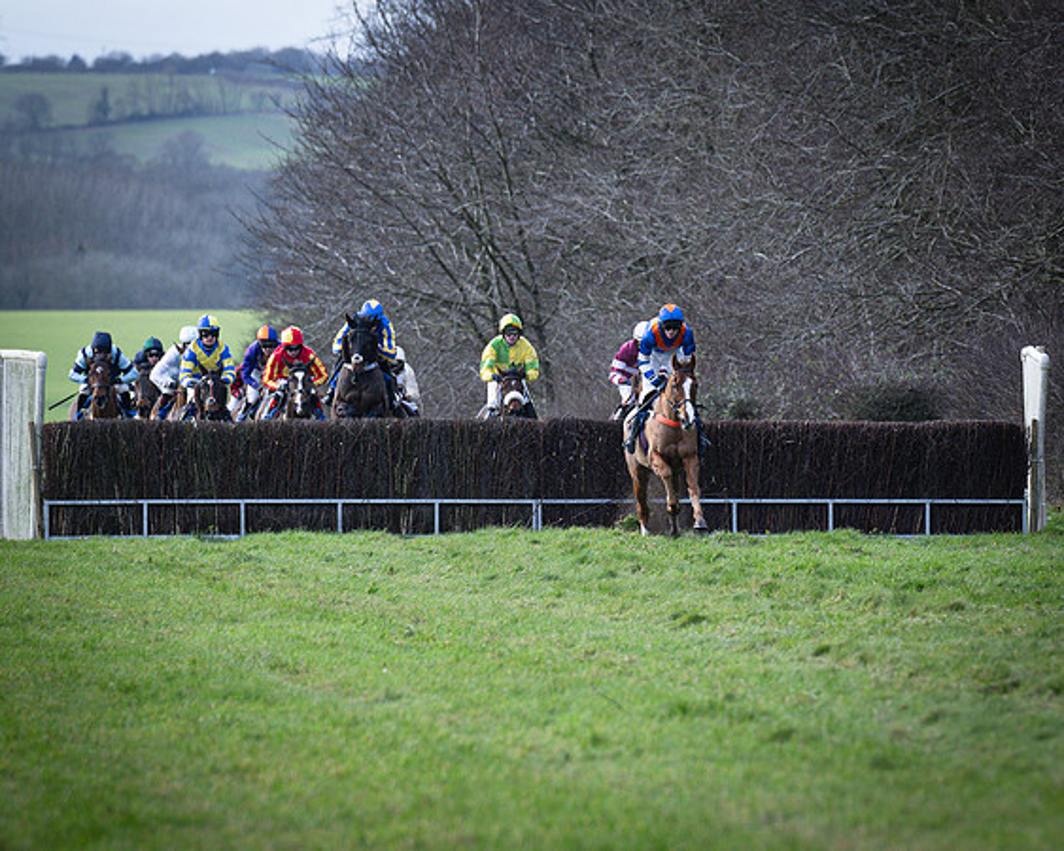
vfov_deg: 3.1
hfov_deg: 3.9
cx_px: 845
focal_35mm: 494
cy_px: 436
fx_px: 15553
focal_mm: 200
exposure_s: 1/1000
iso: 400
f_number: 4
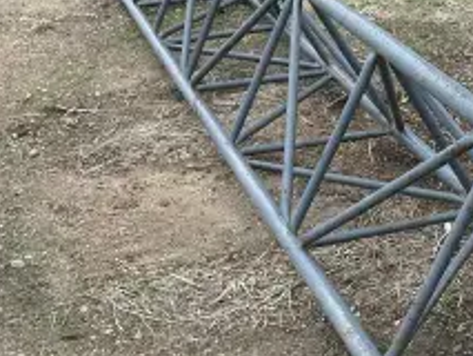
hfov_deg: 25.7
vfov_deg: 20.0
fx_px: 984
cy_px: 332
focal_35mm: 72
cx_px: 466
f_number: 1.78
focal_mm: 6.86
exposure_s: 1/2252
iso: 80
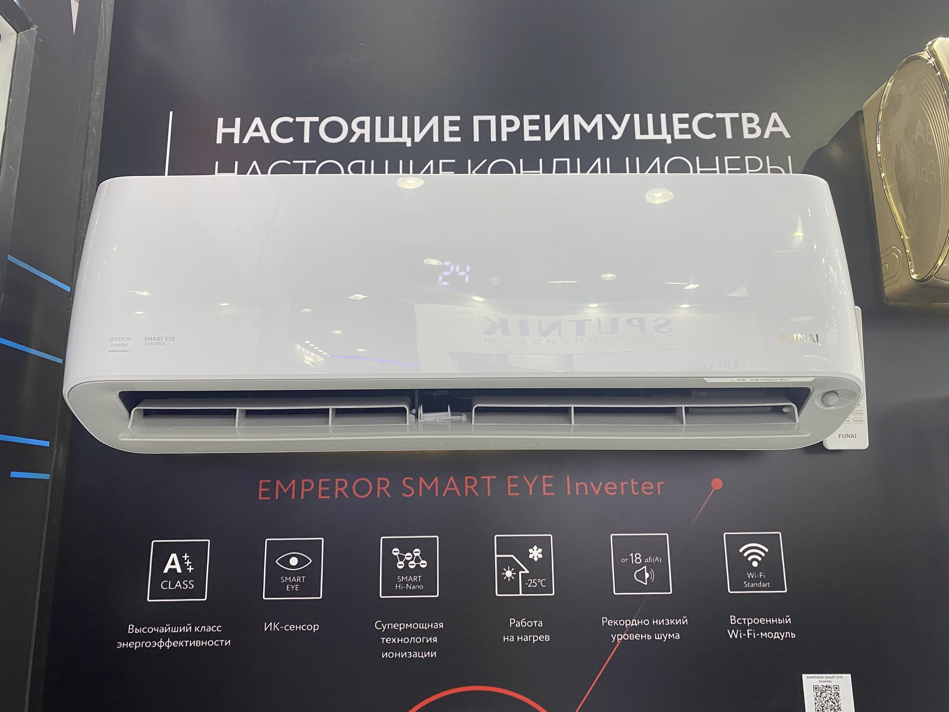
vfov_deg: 53.1
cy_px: 356
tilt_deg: +11.7
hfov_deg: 67.3
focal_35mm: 26
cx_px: 474
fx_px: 713
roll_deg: -0.1
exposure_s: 1/50
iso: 64
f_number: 1.8
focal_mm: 4.25
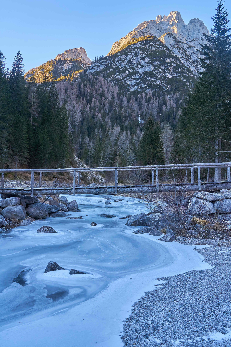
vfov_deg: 73.7
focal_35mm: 24
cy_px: 174
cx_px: 116
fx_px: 231
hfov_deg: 53.2
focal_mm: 24
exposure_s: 1/100
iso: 400
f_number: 8
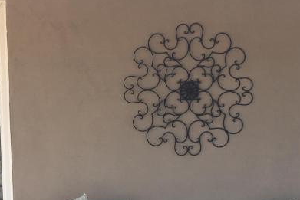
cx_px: 175
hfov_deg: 25.6
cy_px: 204
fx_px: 659
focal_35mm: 79
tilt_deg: -9.1
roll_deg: +0.2
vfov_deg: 16.9
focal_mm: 4.15
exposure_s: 1/279
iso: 25
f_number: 2.2
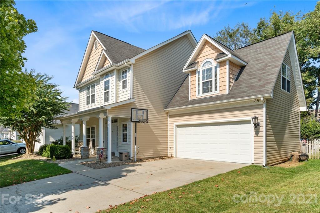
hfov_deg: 78.6
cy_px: 106
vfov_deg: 57.1
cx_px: 160
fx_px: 195
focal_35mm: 22
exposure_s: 1/160
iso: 100
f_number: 11
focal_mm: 22
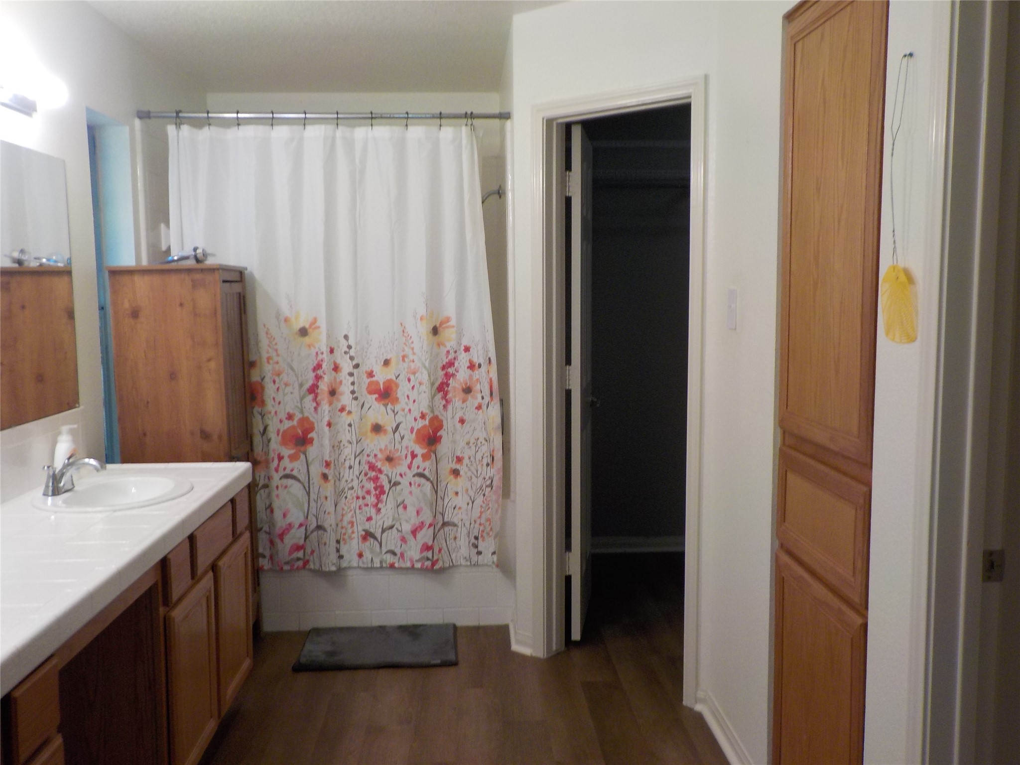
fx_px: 884
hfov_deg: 60.0
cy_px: 382
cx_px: 510
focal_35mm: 30
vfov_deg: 46.8
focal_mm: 4.1
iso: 160
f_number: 3.3
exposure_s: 1/30
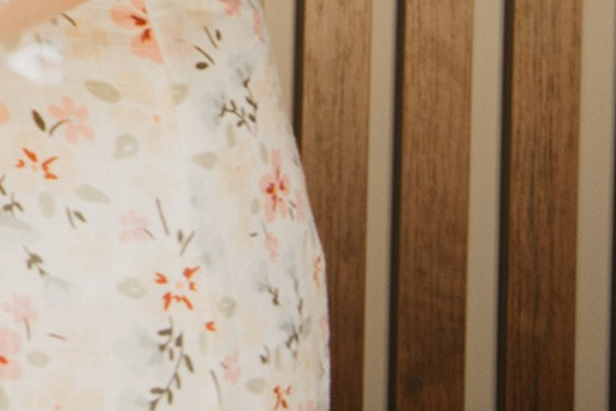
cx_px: -1158
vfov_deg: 4.5
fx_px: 4895
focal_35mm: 286
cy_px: -1031
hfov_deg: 6.6
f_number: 4
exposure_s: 1/160
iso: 160
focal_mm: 40
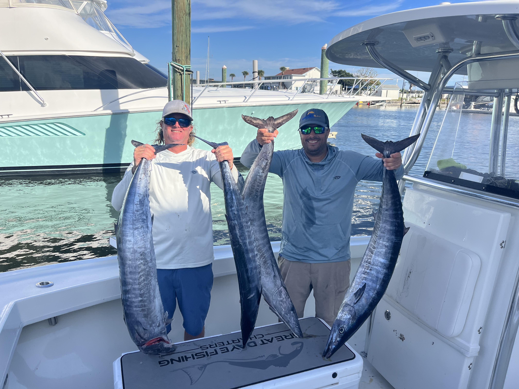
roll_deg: -1.2
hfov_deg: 67.3
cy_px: 194
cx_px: 260
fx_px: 390
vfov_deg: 53.1
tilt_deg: -15.1
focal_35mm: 26
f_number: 1.6
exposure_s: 1/3521
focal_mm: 5.1
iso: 50
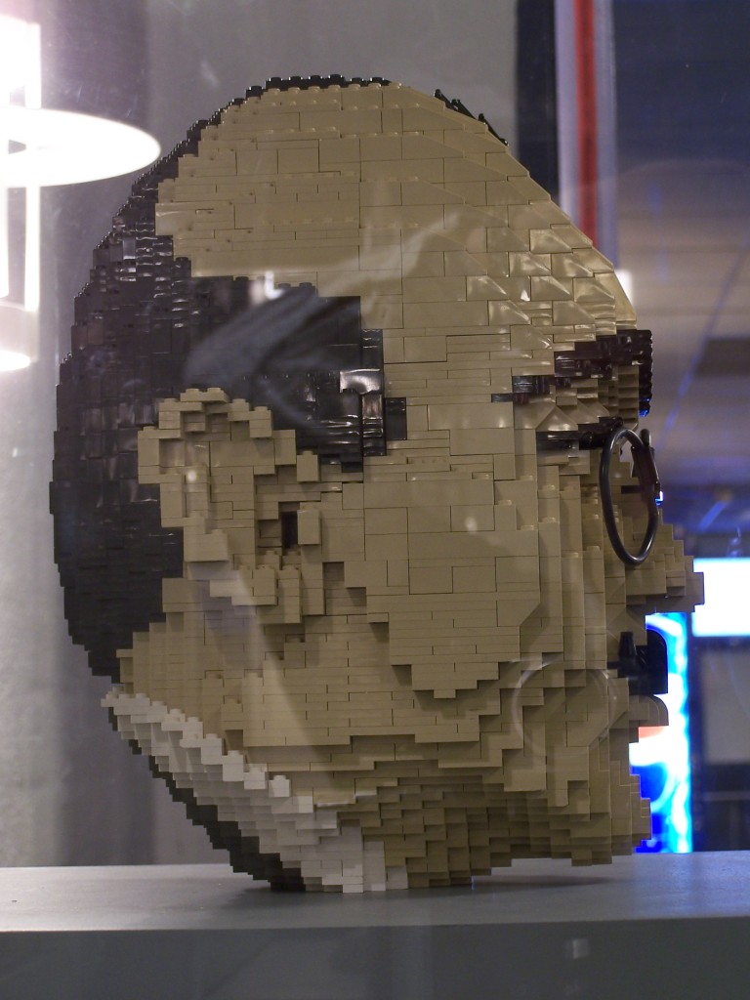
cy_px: 500
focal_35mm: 94
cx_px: 375
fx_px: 2716
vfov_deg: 20.9
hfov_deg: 15.7
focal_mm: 15.6
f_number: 3.2
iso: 80
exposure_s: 1/2
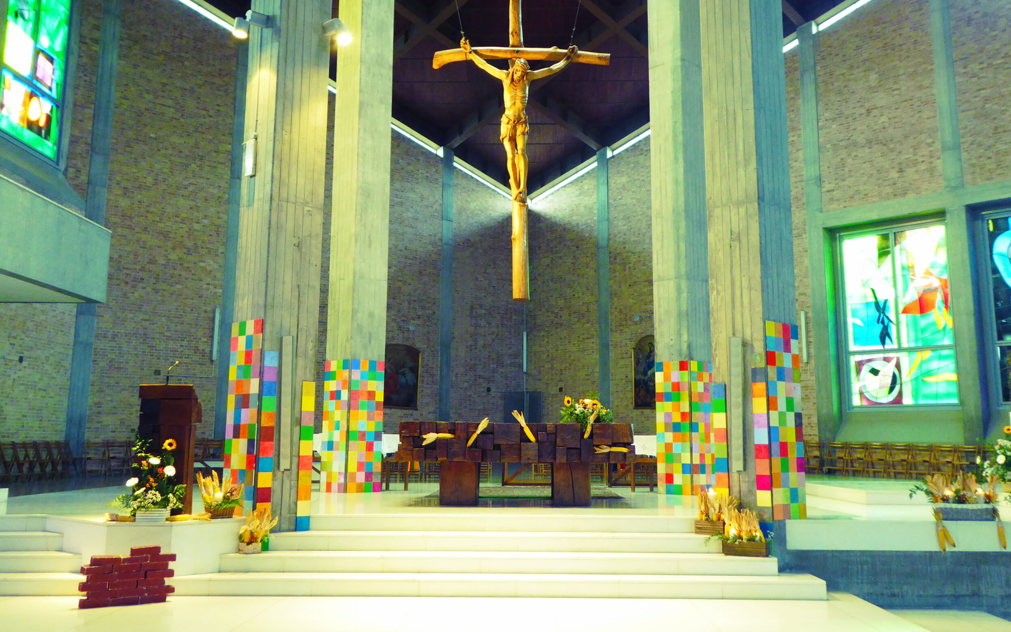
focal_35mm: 36
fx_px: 992
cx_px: 500
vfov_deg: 35.2
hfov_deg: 54.0
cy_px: 246
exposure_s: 1/10
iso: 400
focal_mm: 5.8
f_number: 3.6
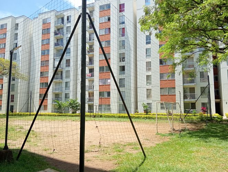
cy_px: 86
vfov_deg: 49.9
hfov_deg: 63.4
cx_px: 114
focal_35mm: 28
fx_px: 185
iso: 101
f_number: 1.8
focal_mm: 3.98
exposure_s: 1/568
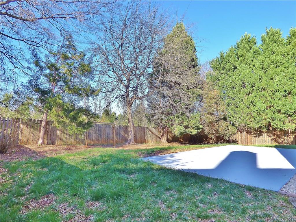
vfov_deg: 63.4
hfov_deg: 79.0
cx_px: 148
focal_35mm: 21
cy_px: 111
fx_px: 180
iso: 160
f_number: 2.8
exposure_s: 1/500
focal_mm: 3.61
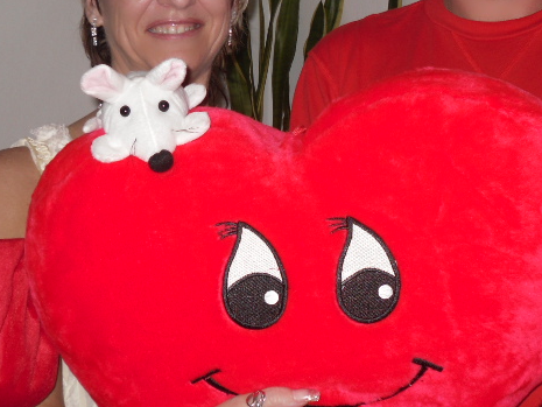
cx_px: 323
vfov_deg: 19.1
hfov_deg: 25.3
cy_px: 125
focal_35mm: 77
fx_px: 1206
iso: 80
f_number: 3
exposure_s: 1/45
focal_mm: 6.3
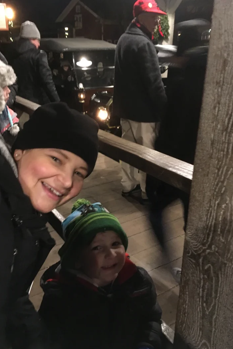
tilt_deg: -21.9
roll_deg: +0.5
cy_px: 174
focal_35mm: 31
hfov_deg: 42.3
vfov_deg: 60.3
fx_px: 301
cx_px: 101
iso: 400
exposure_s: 1/15
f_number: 2.2
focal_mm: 4.15
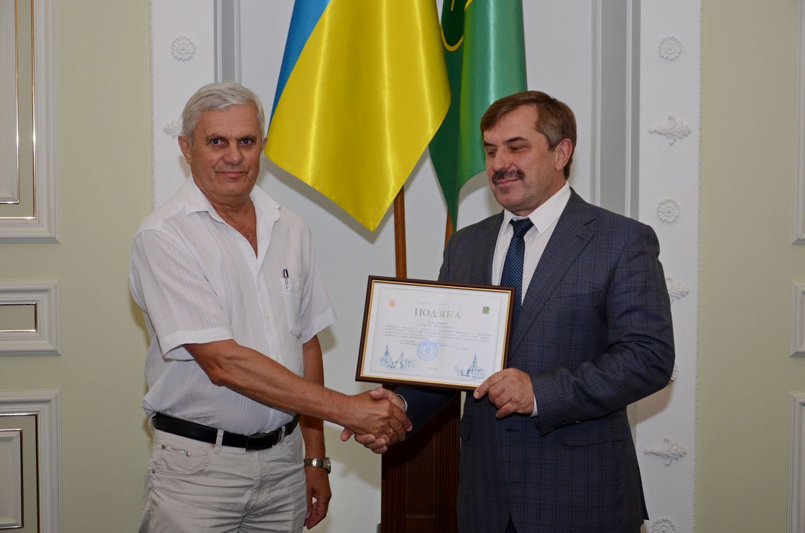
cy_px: 266
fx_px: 1406
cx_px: 402
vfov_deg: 21.5
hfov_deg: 32.0
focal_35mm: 63
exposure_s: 1/250
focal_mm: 42
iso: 800
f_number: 4.8
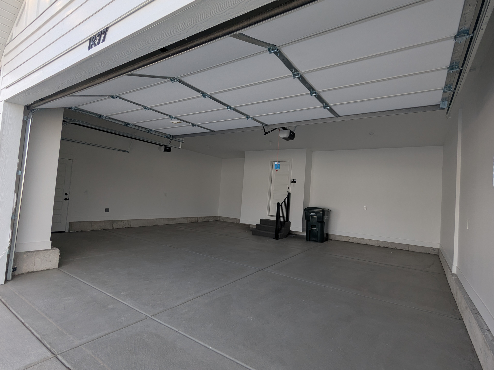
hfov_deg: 91.0
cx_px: 259
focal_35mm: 17
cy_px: 186
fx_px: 243
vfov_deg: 74.7
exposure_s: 1/293
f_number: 2.2
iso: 35
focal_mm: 2.35
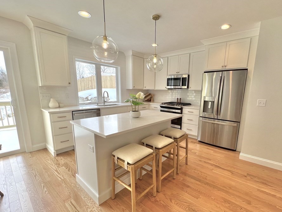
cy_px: 116
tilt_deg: -11.0
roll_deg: -1.4
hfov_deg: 97.7
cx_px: 157
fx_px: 122
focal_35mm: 15
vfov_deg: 81.6
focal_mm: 1.57
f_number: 1.8
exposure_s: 1/255
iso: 32
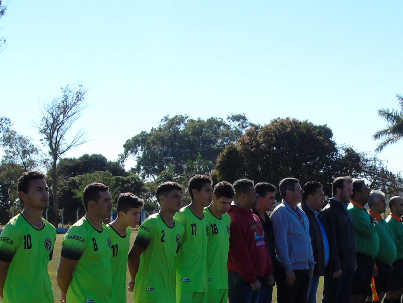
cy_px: 347
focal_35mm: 85
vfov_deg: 16.7
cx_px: 226
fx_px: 990
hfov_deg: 23.0
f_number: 3.8
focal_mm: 6.1
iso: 80
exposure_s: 1/640
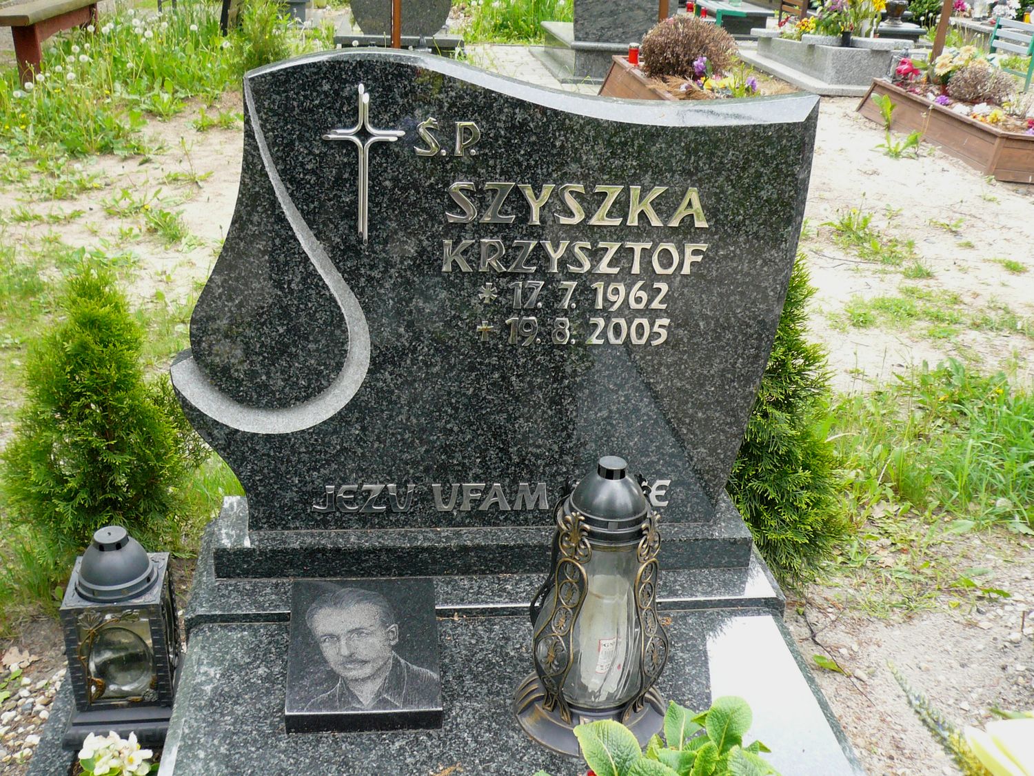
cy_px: 388
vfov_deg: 36.8
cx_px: 517
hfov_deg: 47.9
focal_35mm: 39
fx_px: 1165
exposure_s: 1/50
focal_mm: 5.2
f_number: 2.9
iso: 100
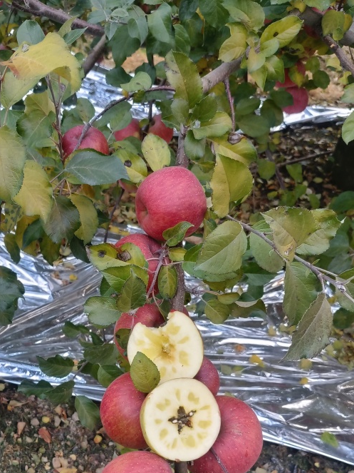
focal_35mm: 37
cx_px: 104
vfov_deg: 48.8
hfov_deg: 38.0
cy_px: 335
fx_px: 505
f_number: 1.88
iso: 250
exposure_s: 1/100
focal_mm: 5.5
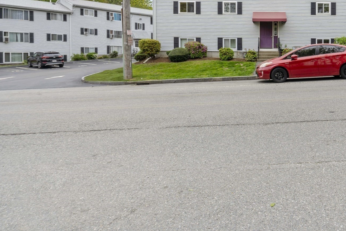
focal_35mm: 25
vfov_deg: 49.5
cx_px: 255
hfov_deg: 67.5
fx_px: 240
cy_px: 62
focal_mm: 16
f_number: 22
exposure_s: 1/8
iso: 100
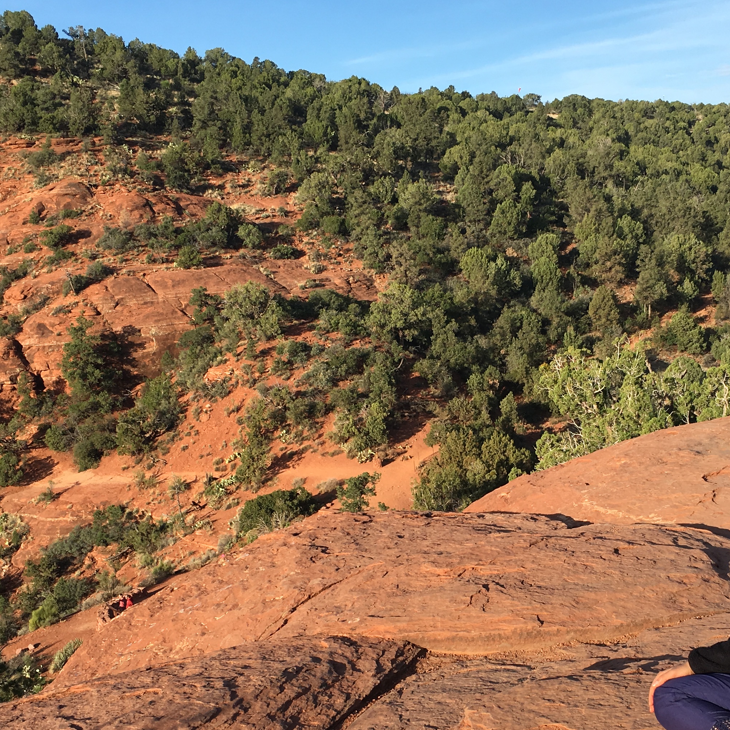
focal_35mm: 51
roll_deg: +4.6
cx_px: 459
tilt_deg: -10.9
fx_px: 1217
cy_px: 481
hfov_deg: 33.2
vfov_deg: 33.1
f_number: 2.2
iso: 25
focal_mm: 4.15
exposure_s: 1/1012
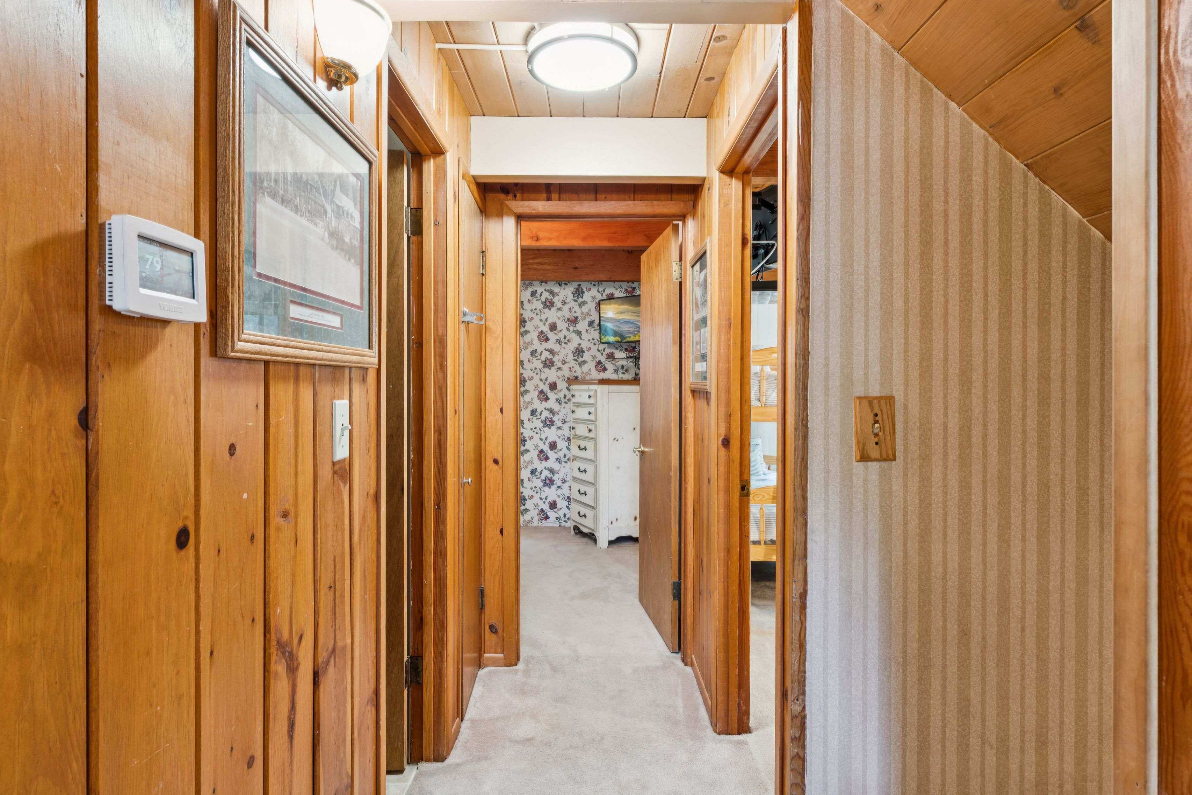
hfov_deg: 86.3
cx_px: 586
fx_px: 636
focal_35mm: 19
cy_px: 394
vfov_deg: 64.0
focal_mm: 18.2
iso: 100
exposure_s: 3.2
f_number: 13
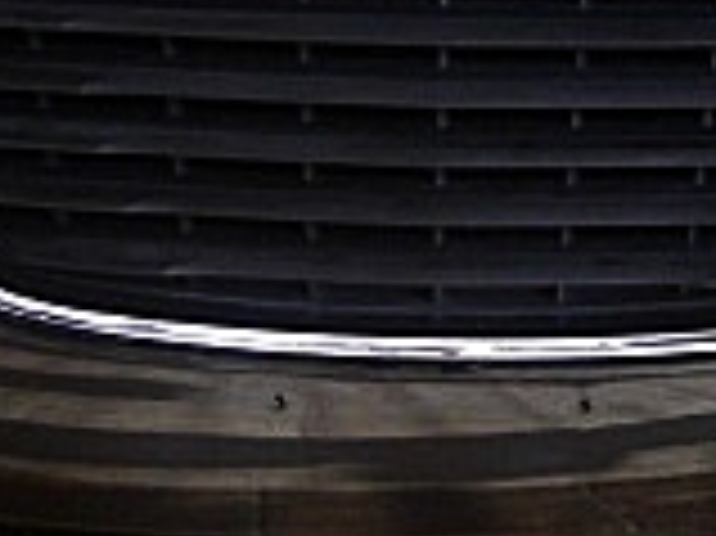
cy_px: 149
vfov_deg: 10.2
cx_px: 405
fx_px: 2997
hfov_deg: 13.6
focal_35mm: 145
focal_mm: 6.3
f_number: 2.8
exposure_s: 1/80
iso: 400
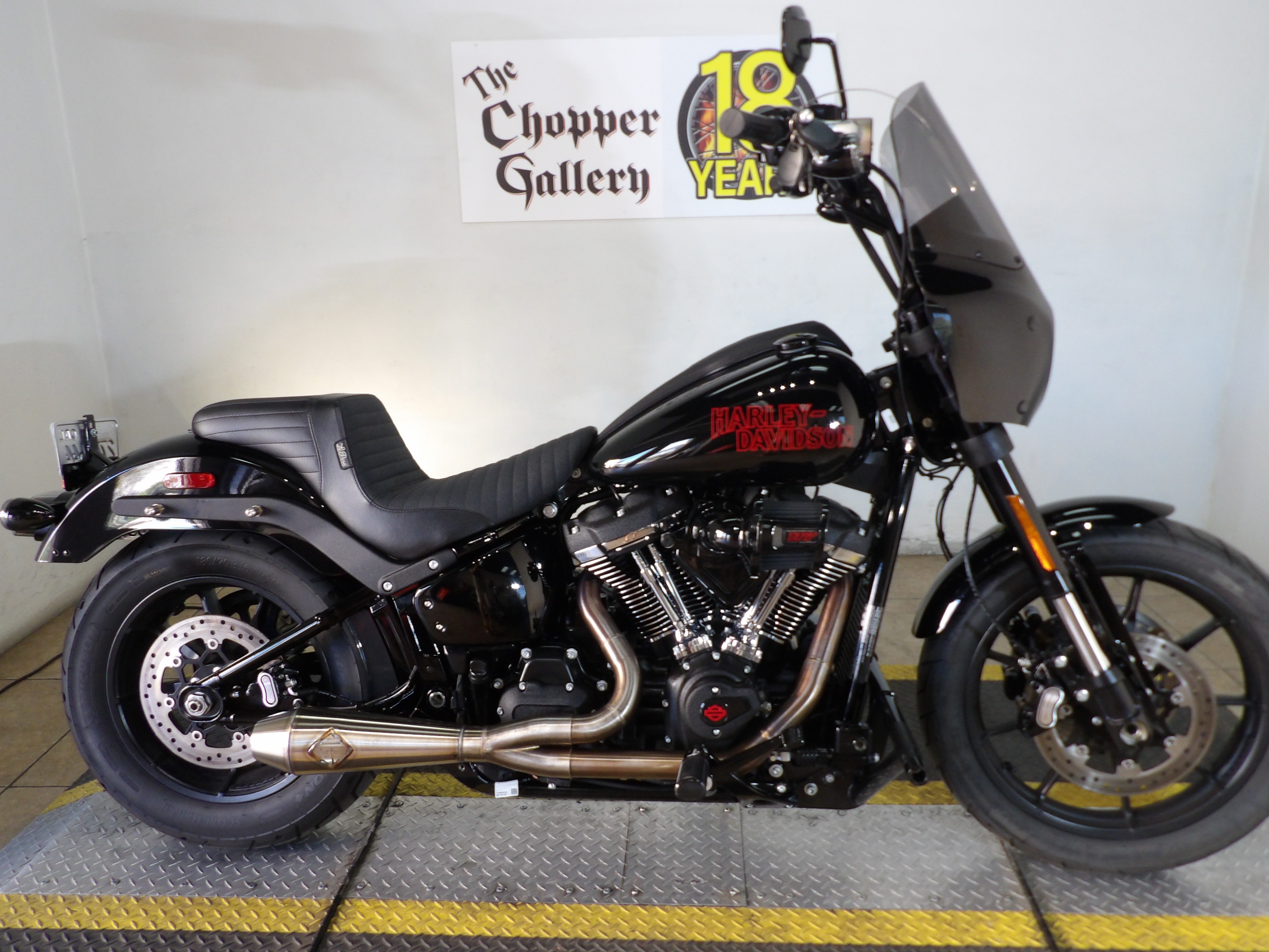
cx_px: 636
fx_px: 953
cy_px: 480
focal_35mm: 26
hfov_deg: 67.3
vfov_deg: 53.1
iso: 182
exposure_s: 1/33
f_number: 3.2
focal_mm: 4.3
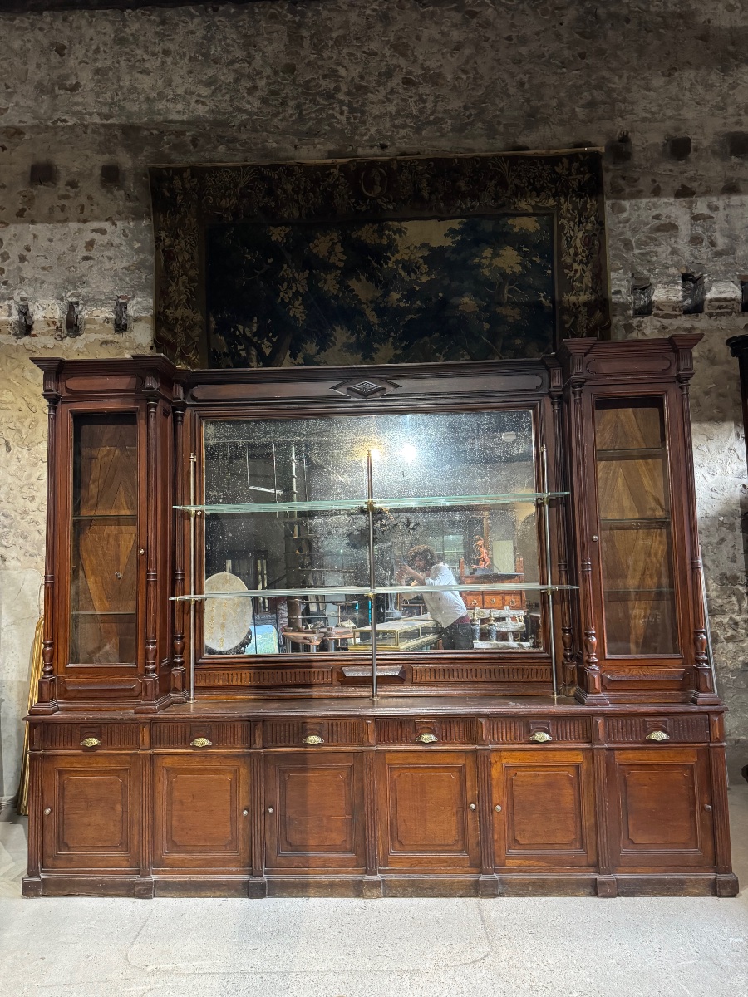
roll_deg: +1.2
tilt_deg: +4.2
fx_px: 691
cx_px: 374
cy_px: 498
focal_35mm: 24
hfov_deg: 56.8
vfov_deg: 71.6
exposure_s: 1/33
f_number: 1.78
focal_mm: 6.76
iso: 800
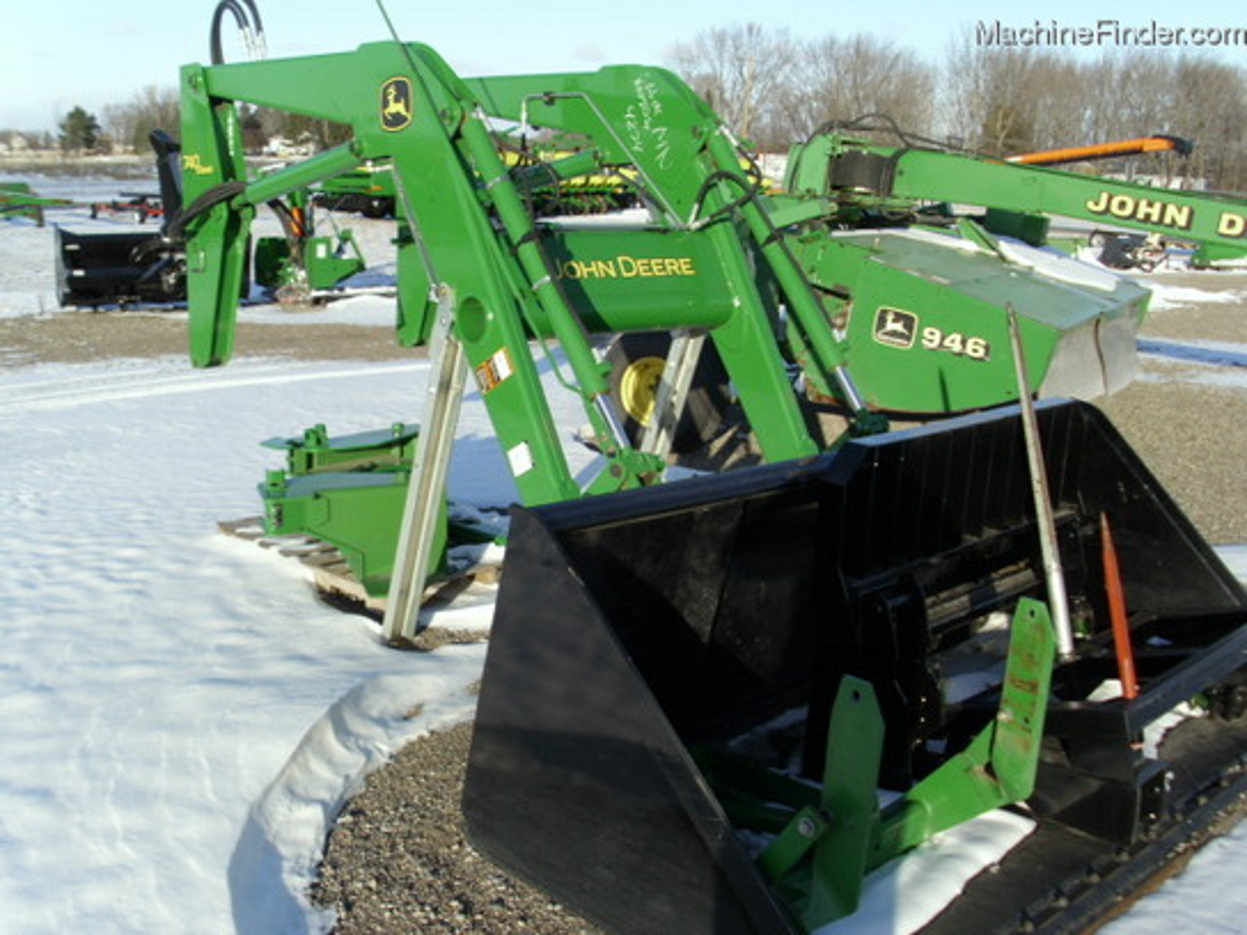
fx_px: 1369
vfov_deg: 37.7
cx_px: 624
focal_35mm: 38
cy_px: 468
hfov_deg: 49.0
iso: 50
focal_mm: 6.36
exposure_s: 1/331
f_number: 4.3
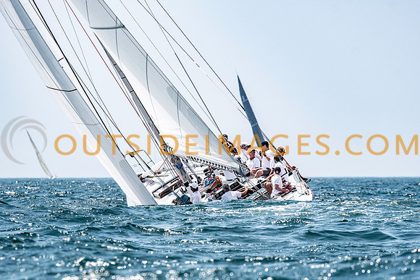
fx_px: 5899
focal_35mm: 506
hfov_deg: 4.1
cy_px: 152
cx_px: 210
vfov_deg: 2.7
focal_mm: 300
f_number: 5.6
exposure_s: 1/2500
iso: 320
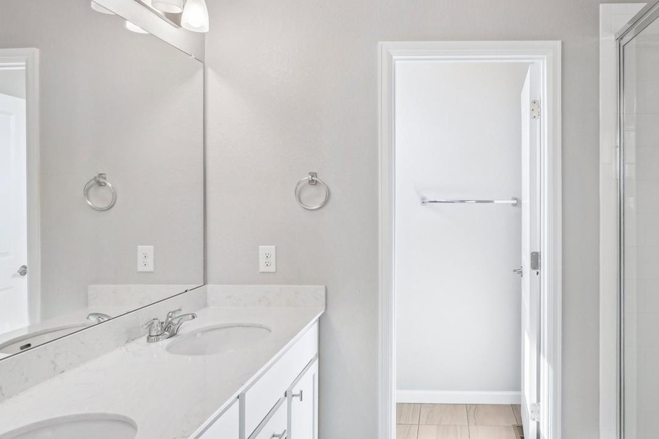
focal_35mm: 25
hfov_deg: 70.5
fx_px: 453
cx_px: 425
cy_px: 189
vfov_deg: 51.6
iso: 125
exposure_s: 1/30
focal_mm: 11
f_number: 8
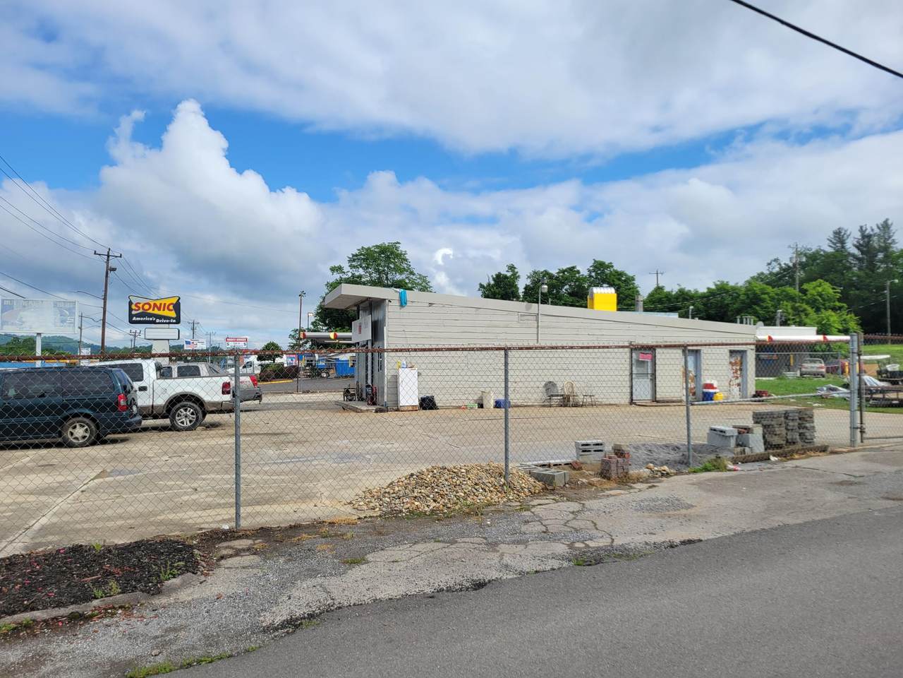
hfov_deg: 67.3
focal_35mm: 26
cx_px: 452
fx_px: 678
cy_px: 339
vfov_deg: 53.1
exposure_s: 1/2593
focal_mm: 5.4
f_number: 1.8
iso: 40
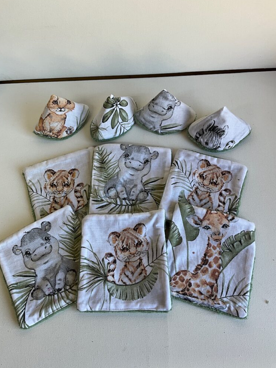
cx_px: 139
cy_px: 180
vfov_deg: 60.0
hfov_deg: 46.8
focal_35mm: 30
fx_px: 319
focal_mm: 3
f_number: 1.8
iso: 20
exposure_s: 1/100
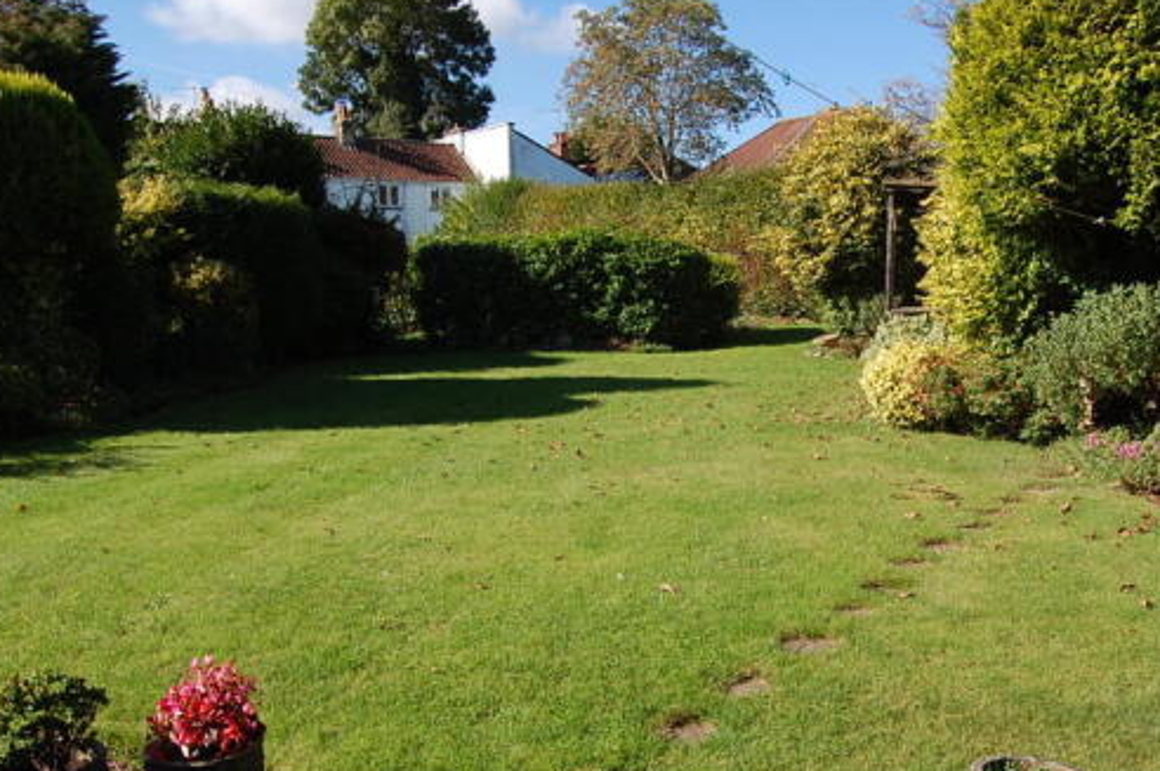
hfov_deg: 53.0
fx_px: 1159
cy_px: 427
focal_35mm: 36
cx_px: 663
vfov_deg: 36.8
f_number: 8
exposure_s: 1/250
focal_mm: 18
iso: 200
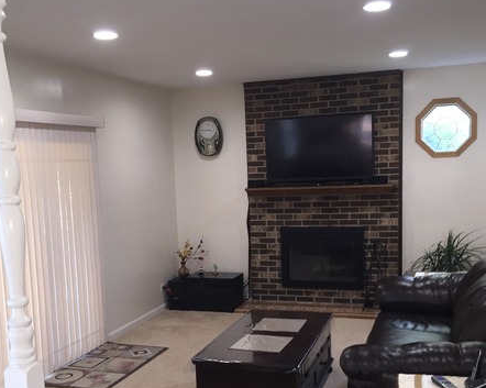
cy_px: 251
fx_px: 589
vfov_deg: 36.2
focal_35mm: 41
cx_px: 240
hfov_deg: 44.8
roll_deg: +2.3
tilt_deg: -7.7
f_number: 2.2
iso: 100
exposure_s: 1/30
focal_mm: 4.15
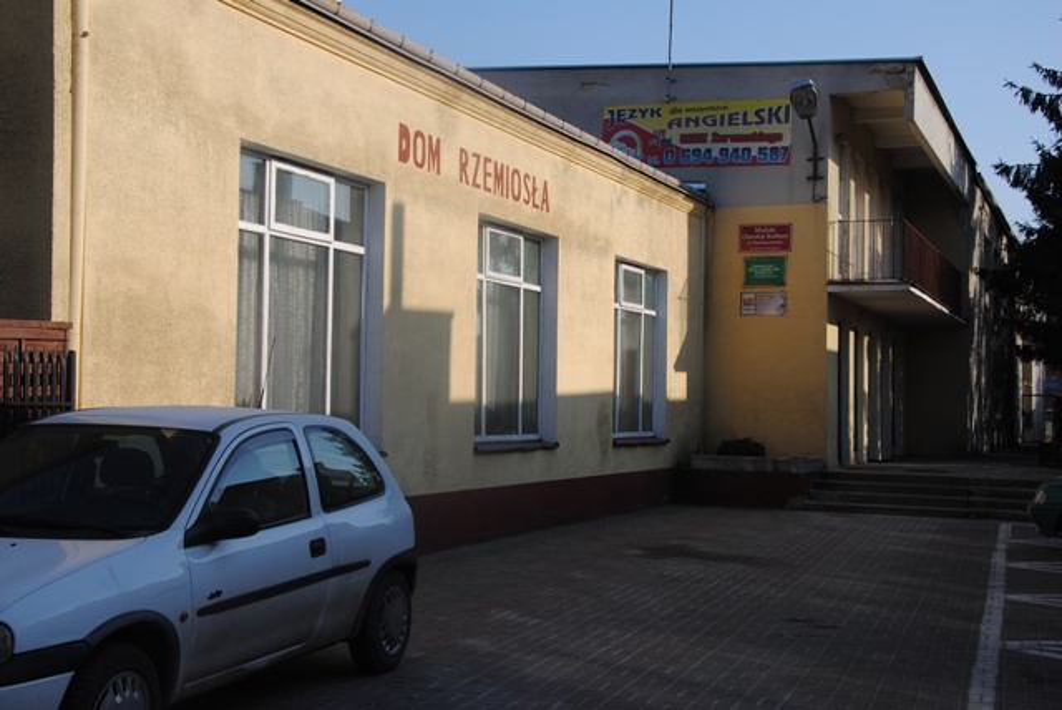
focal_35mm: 51
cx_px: 531
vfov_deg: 26.5
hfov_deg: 38.8
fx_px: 1506
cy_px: 355
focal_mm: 34
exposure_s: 1/320
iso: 100
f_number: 9
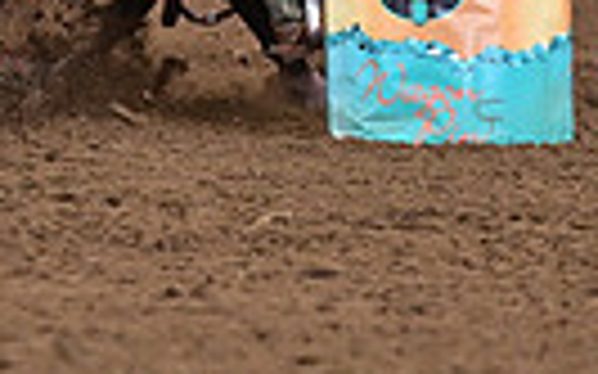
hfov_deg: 2.4
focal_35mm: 892
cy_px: -237
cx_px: 216
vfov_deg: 1.5
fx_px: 14531
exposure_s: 1/250
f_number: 3.2
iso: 1600
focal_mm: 200
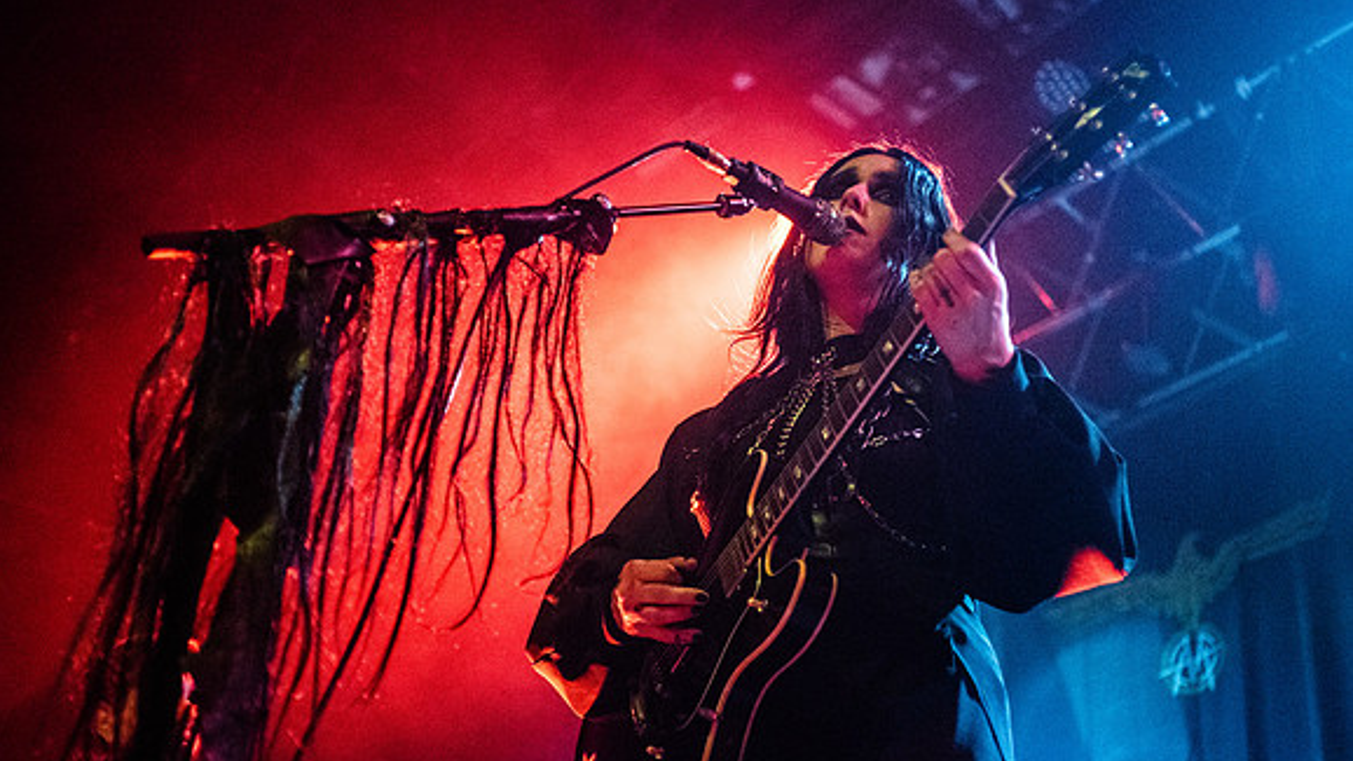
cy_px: 413
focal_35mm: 61
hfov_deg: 34.4
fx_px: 2188
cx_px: 676
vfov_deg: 19.7
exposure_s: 1/160
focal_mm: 58
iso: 6400
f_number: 2.8
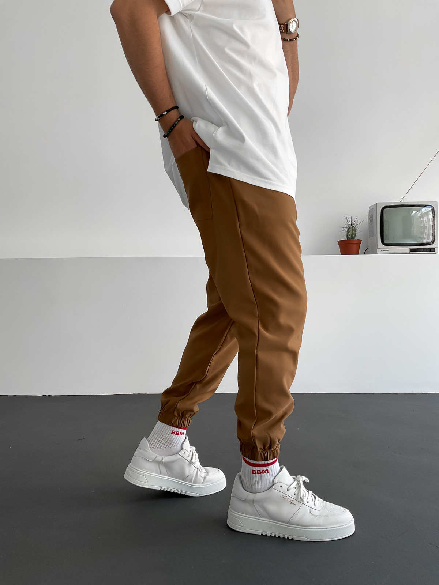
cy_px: 292
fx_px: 490
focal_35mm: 29
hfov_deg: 48.2
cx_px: 220
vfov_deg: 61.7
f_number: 1.8
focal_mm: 3
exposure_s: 1/120
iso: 32
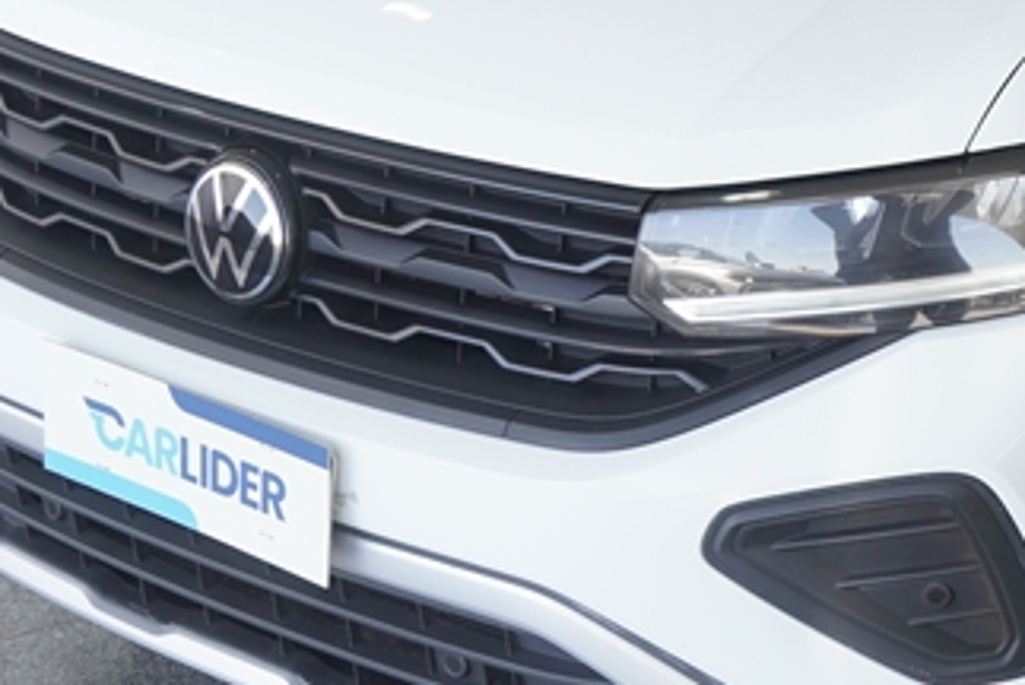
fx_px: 2707
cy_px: 30
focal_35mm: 95
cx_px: 1047
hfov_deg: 20.7
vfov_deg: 14.2
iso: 200
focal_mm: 20
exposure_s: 1/80
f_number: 4.5
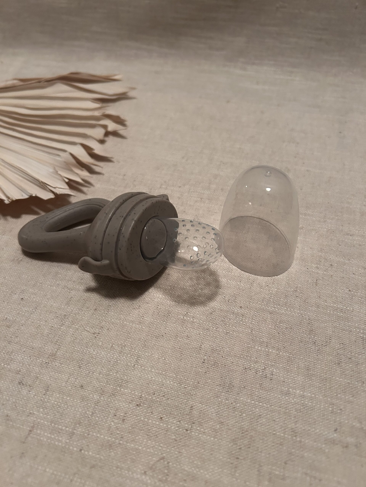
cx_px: 183
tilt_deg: -46.1
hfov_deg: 53.1
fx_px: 367
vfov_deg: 67.3
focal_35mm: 26
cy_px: 244
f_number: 1.5
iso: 400
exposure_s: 1/50
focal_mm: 5.7
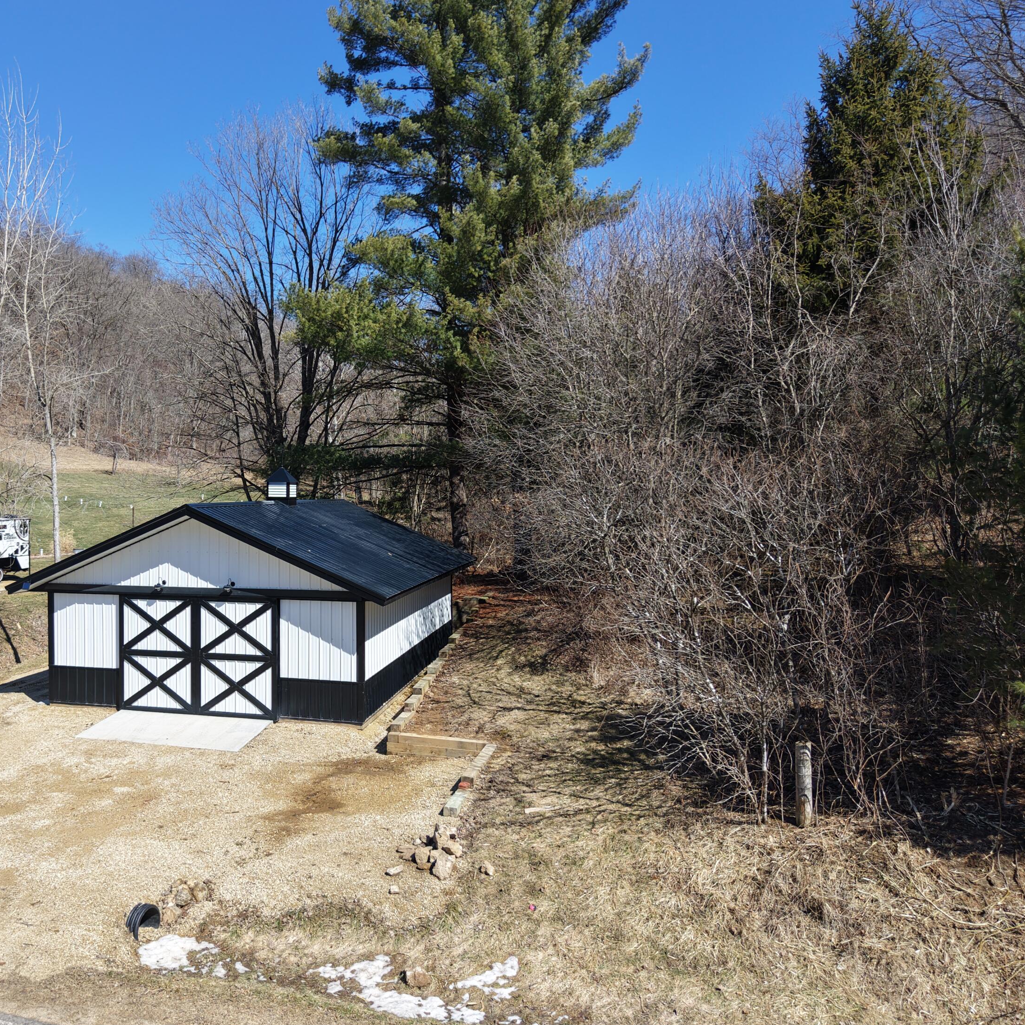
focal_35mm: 29
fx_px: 972
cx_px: 348
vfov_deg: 55.6
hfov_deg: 54.6
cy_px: 511
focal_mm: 8.67
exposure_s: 1/3200
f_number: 1.8
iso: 170
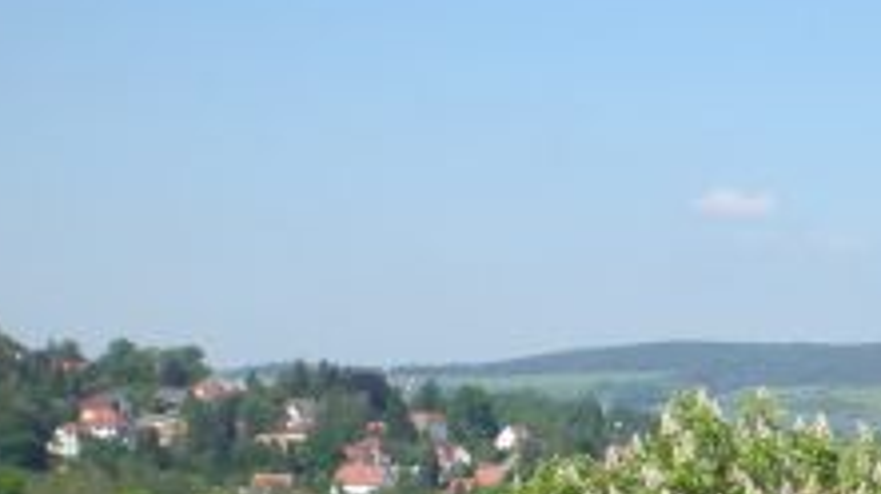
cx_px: 829
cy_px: 550
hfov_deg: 17.5
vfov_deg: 10.0
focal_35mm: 120
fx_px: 2802
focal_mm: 6.3
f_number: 4.6
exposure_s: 1/318
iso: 64
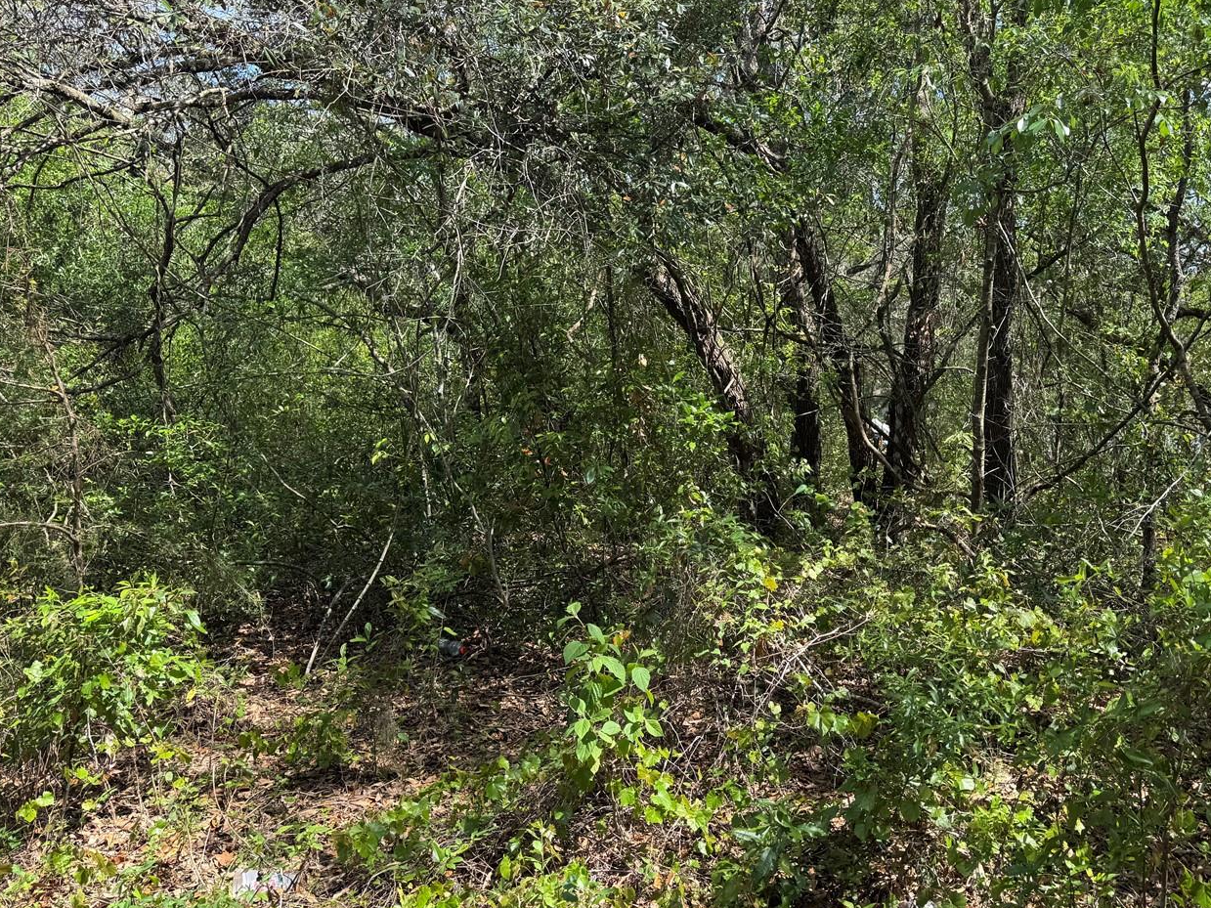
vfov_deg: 45.2
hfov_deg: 57.9
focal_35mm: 31
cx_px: 722
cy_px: 365
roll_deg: +1.0
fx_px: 1084
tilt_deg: -3.1
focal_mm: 6.76
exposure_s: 1/900
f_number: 1.78
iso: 80
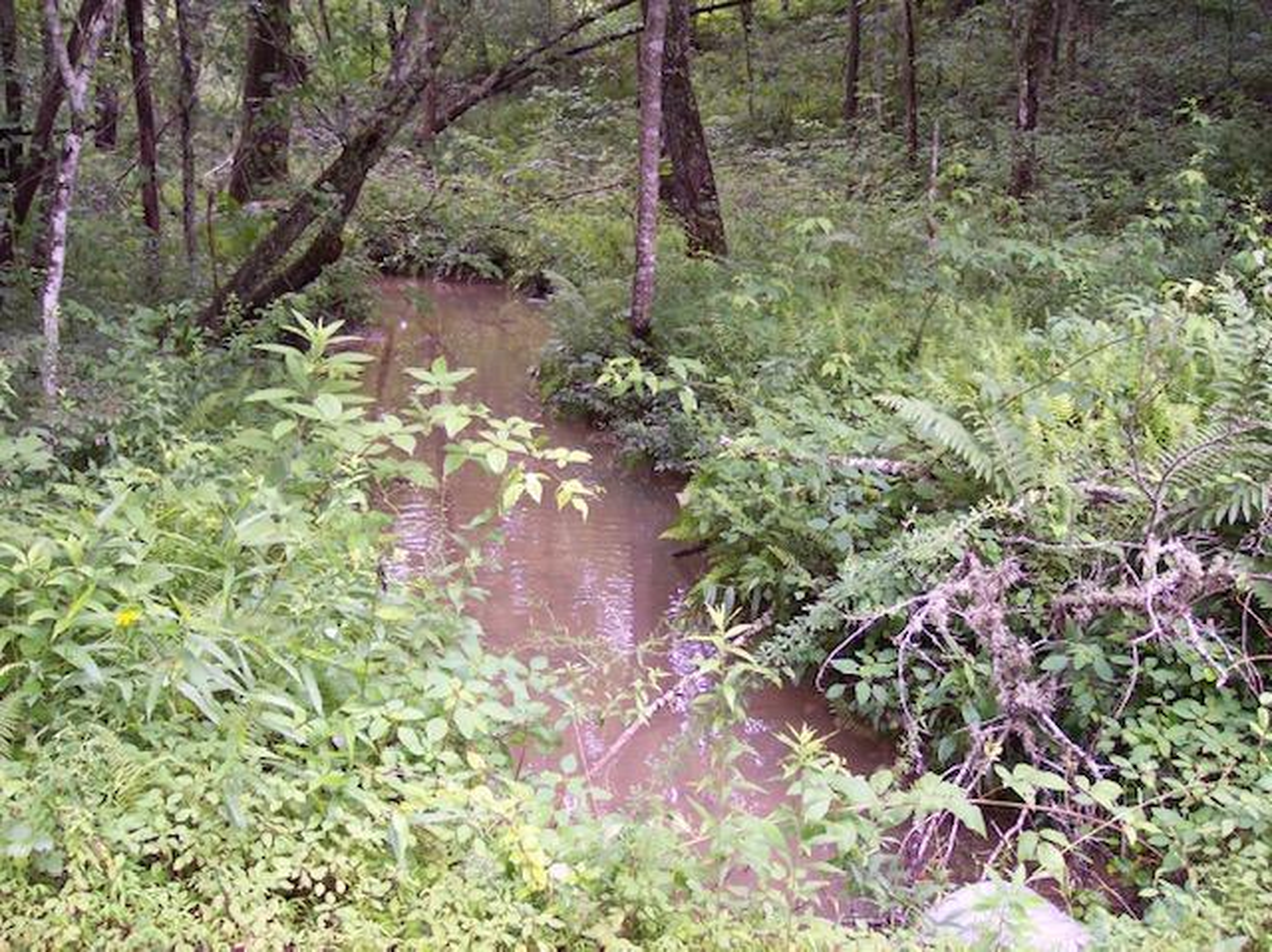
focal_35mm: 38
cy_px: 476
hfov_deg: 49.0
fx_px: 1395
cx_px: 636
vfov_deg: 37.7
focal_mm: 8
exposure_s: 1/90
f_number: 2.8
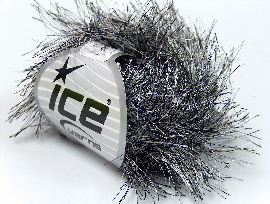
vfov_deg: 20.5
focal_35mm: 72
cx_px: 135
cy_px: 102
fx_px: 562
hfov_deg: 27.0
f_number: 2.9
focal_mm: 14.73
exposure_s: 1/4.43
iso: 100
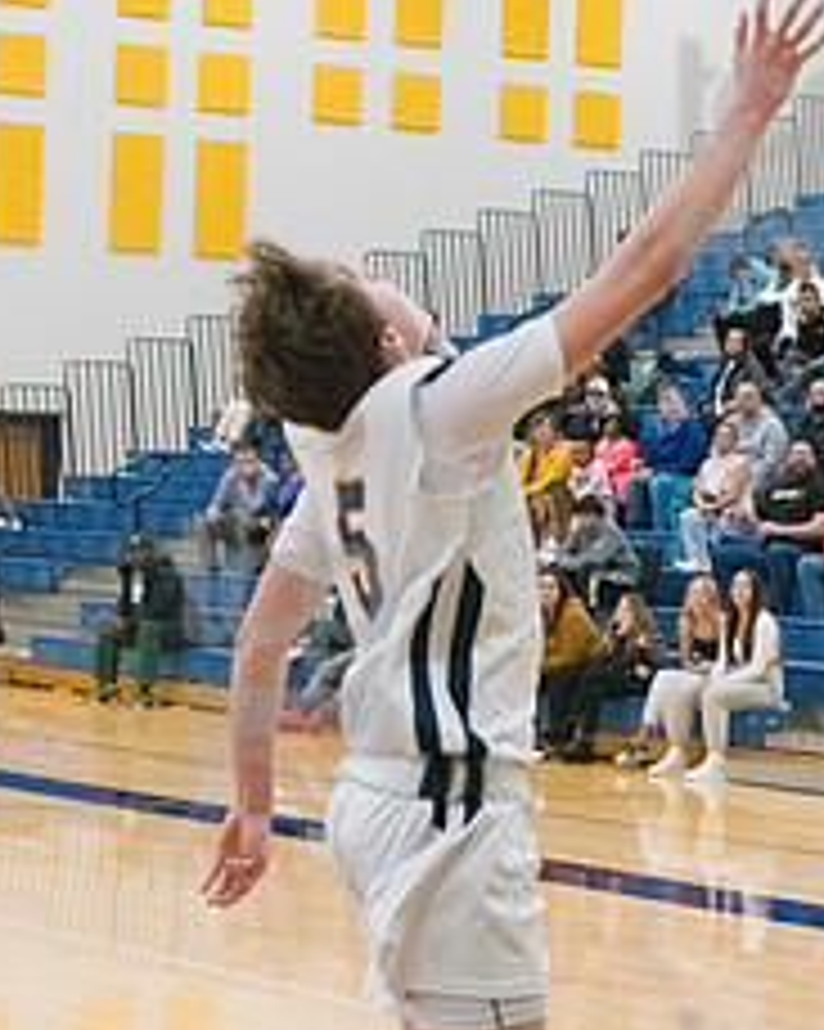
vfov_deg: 14.9
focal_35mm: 129
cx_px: 288
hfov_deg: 11.9
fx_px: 3935
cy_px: 643
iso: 10000
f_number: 4.5
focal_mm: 70
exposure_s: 1/1600
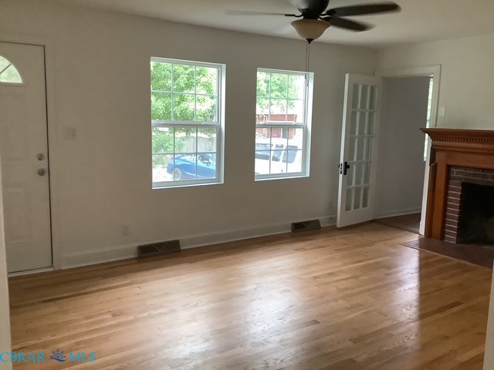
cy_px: 185
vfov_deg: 45.4
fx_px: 442
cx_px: 247
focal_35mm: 31
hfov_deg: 58.4
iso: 200
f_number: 2.4
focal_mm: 3.3
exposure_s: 1/60
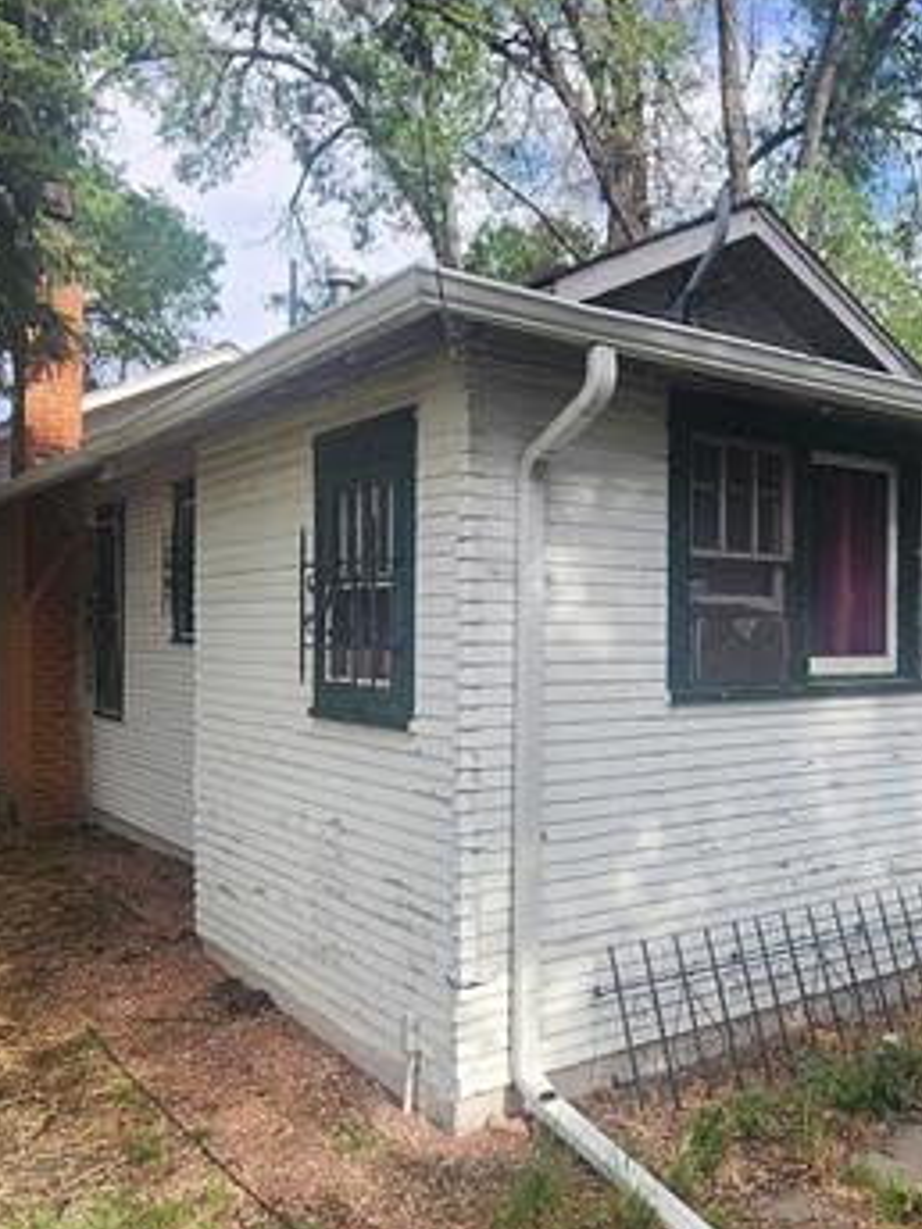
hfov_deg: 46.9
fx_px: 1030
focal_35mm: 29
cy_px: 650
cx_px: 663
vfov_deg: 61.6
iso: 50
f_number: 2.2
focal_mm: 2.2
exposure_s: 1/559
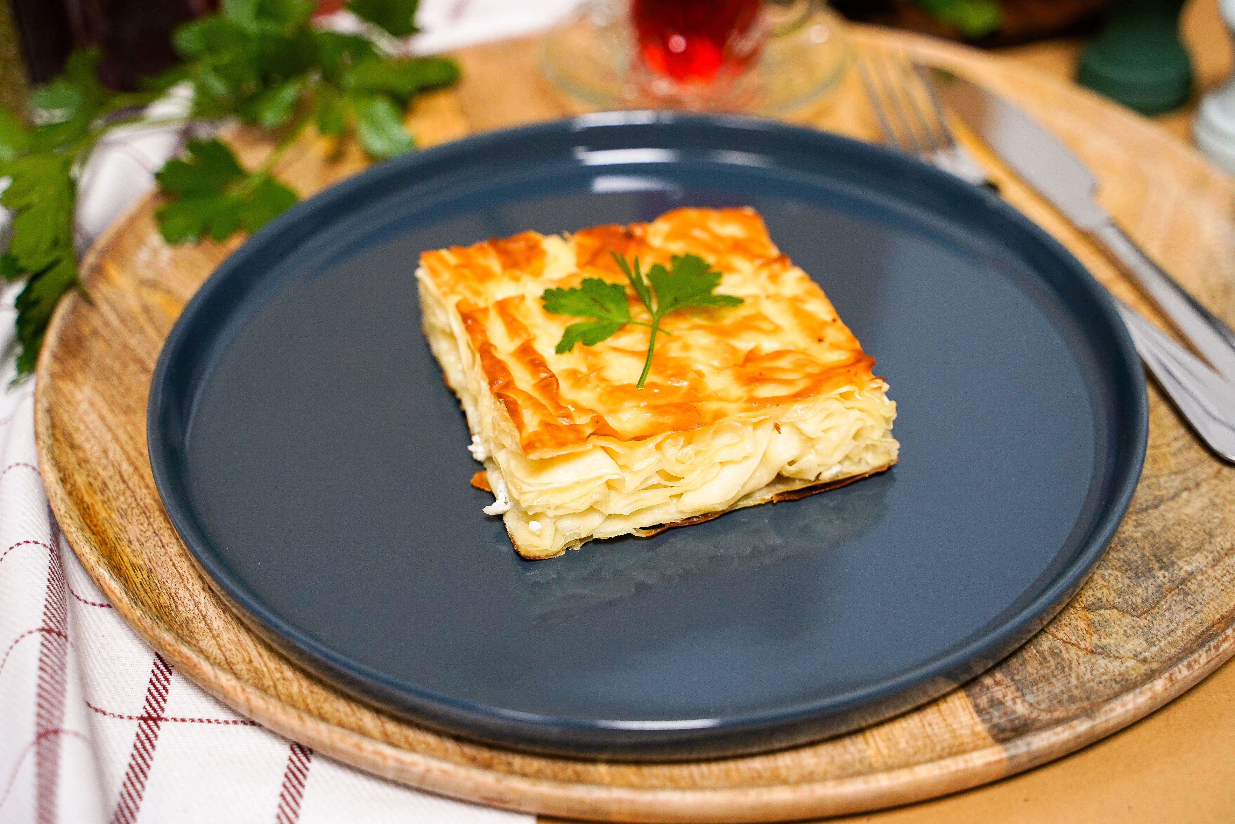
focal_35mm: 55
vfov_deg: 24.6
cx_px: 618
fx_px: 1887
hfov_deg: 36.2
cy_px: 412
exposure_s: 1/160
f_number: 3.5
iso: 1600
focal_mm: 55
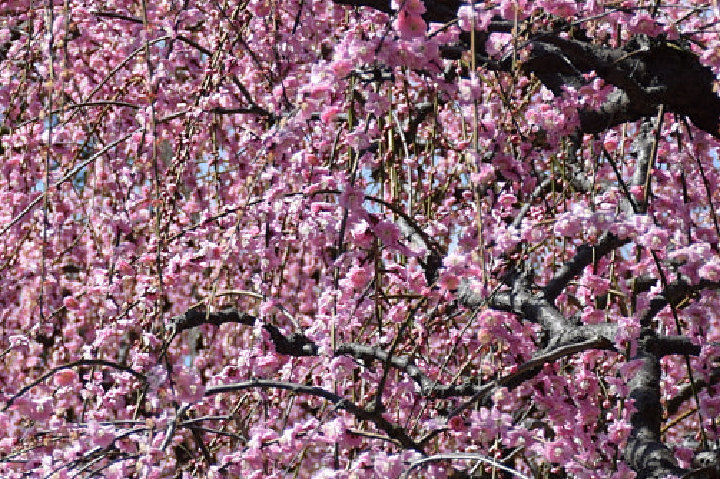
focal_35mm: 334
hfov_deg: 6.1
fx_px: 6677
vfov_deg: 4.1
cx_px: -77
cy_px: 262
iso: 100
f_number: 5.6
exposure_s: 1/500
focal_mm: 70
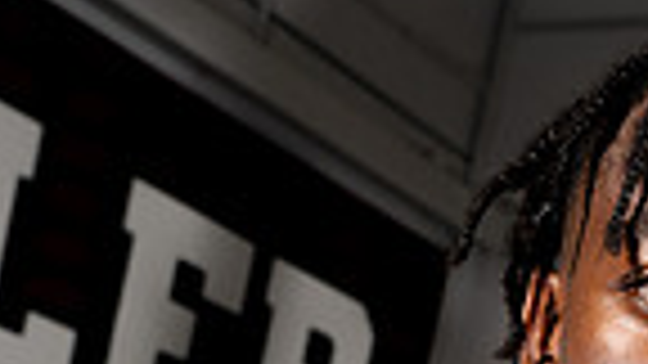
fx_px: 1804
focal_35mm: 105
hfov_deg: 19.8
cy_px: 912
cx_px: 634
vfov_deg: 9.9
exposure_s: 1/250
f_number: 7.1
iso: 200
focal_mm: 32
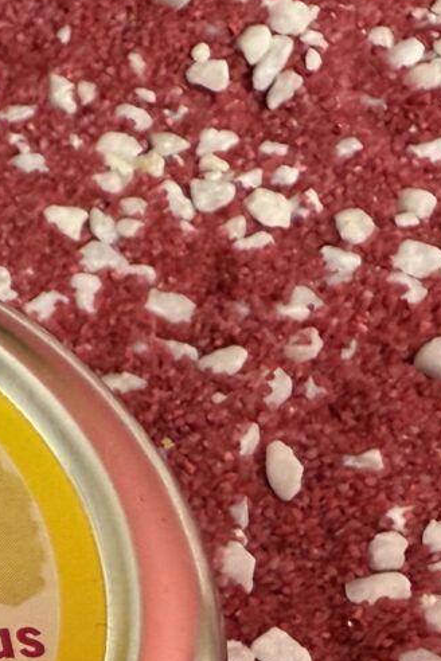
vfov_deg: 25.2
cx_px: -316
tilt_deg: -57.3
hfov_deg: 15.4
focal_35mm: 78
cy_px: 603
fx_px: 1433
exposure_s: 1/50
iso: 160
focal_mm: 2.22
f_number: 2.2
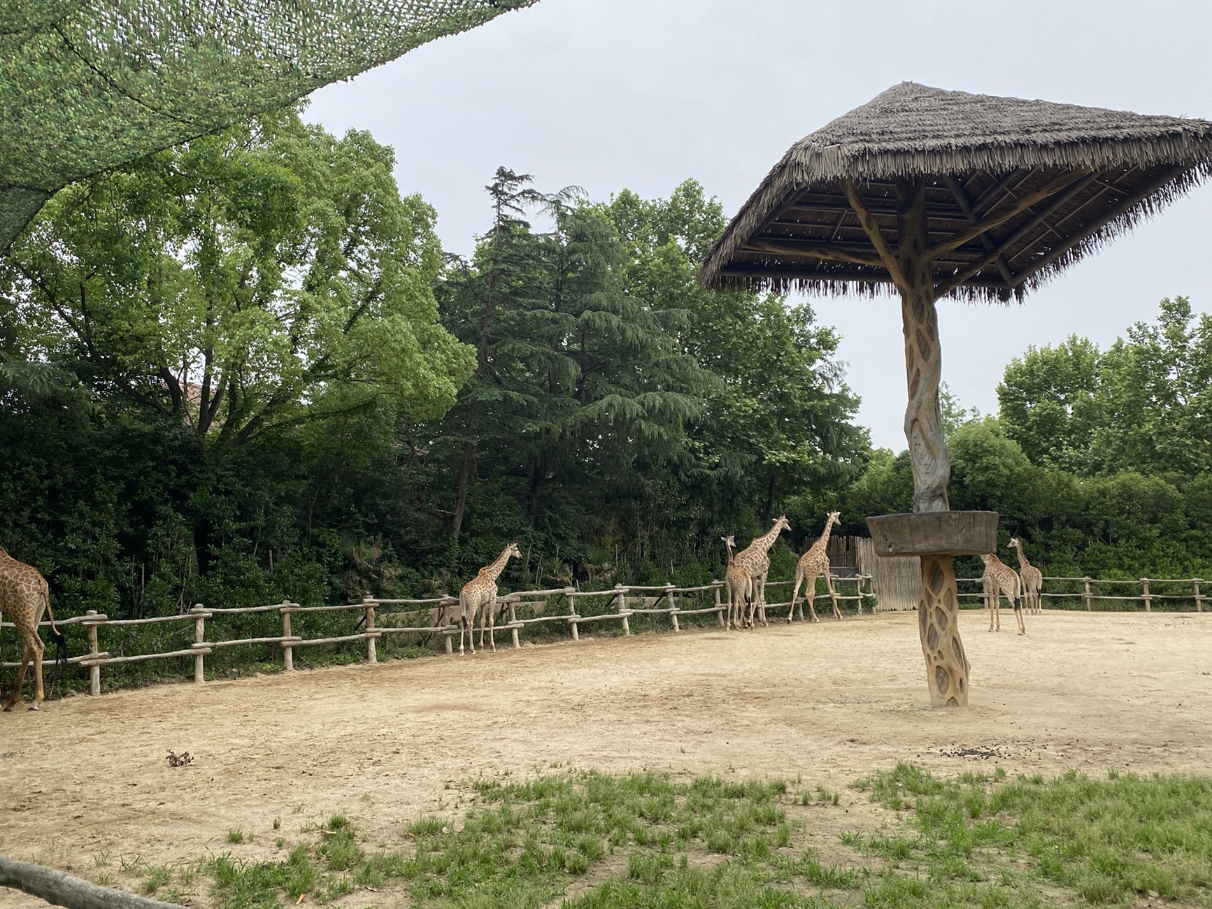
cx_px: 610
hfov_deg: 60.0
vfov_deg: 46.8
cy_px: 436
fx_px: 1050
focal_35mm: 30
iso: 32
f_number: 1.8
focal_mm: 4.25
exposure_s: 1/1082
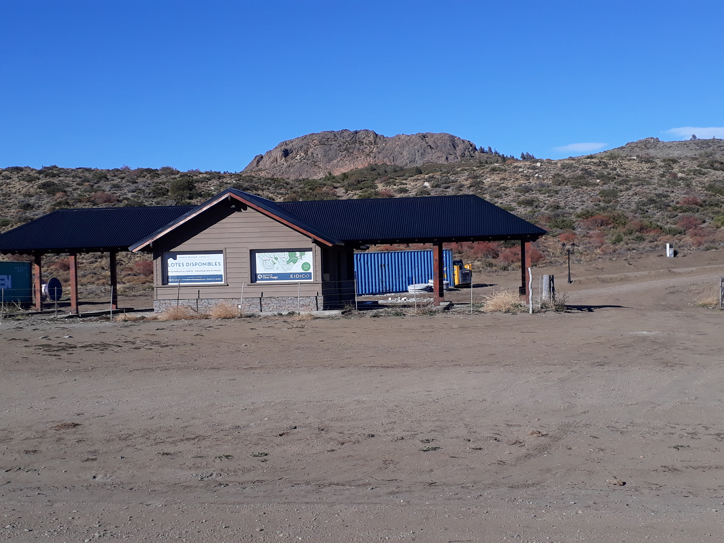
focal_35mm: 27
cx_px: 362
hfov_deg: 65.3
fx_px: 565
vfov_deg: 51.4
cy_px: 272
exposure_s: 1/1776
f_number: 1.9
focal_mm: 3.6
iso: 40
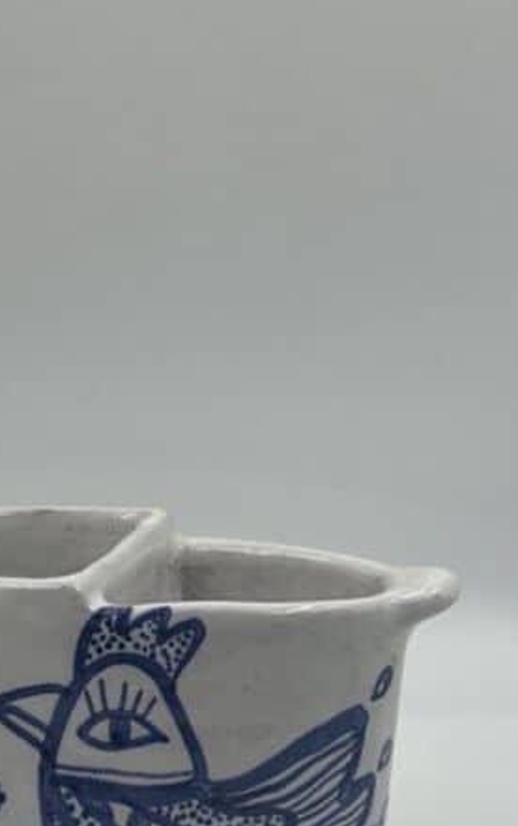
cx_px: 84
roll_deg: -0.8
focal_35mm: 92
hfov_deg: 14.1
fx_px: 2074
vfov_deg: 22.2
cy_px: 695
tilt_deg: -19.5
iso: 64
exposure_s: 1/836
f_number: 1.78
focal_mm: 6.86
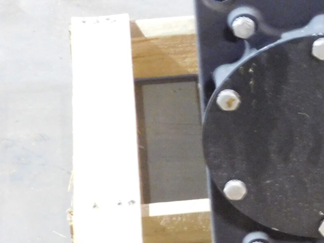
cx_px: 406
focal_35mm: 170
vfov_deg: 8.7
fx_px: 1591
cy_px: 82
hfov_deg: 11.4
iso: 800
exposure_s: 1/3
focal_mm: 11.7
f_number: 4.2
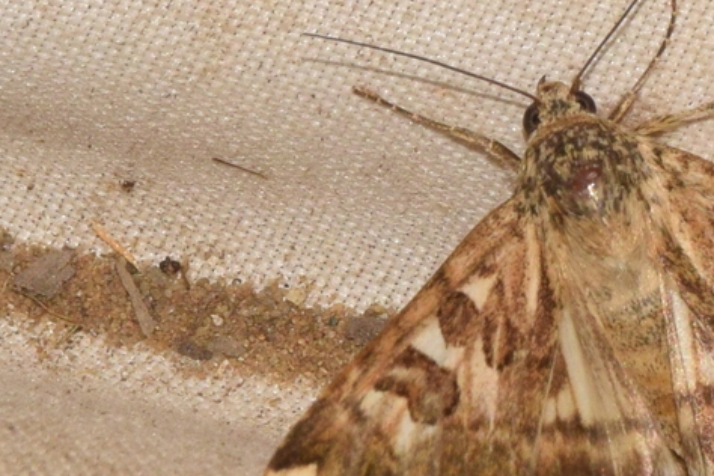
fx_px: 8429
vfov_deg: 3.2
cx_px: 643
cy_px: 295
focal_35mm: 425
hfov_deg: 4.8
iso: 400
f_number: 14
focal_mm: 140
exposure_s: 1/200
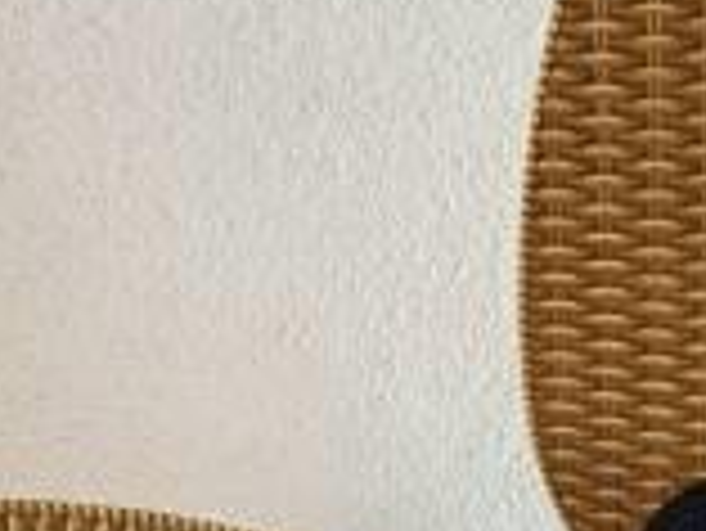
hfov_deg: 31.5
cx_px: 684
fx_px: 1163
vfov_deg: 22.5
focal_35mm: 57
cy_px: 724
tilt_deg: +70.2
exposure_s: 1/60
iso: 500
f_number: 2.2
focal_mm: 2.22
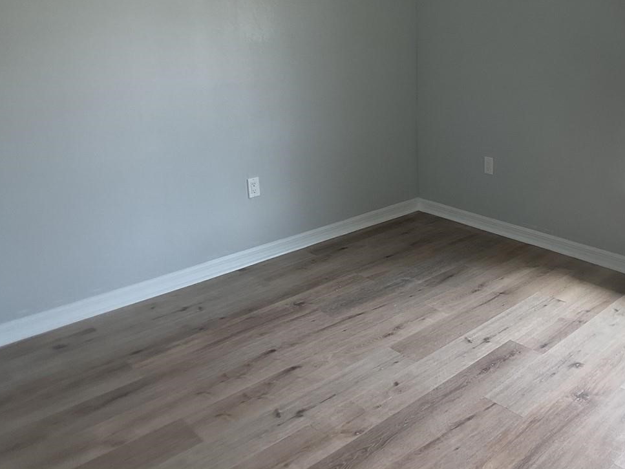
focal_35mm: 48
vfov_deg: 30.0
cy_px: 147
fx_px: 867
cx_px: 487
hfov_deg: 38.4
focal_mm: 3
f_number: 1.8
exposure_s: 1/139
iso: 16
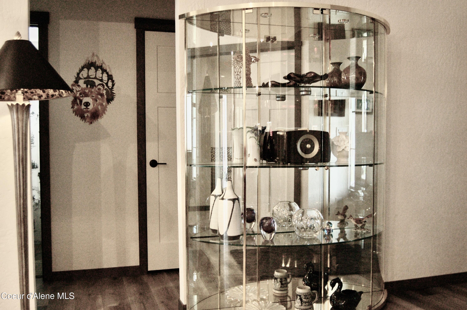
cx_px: 234
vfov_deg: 36.8
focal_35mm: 36
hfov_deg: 53.2
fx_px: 467
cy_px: 155
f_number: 4
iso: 1600
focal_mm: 24
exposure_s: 1/60
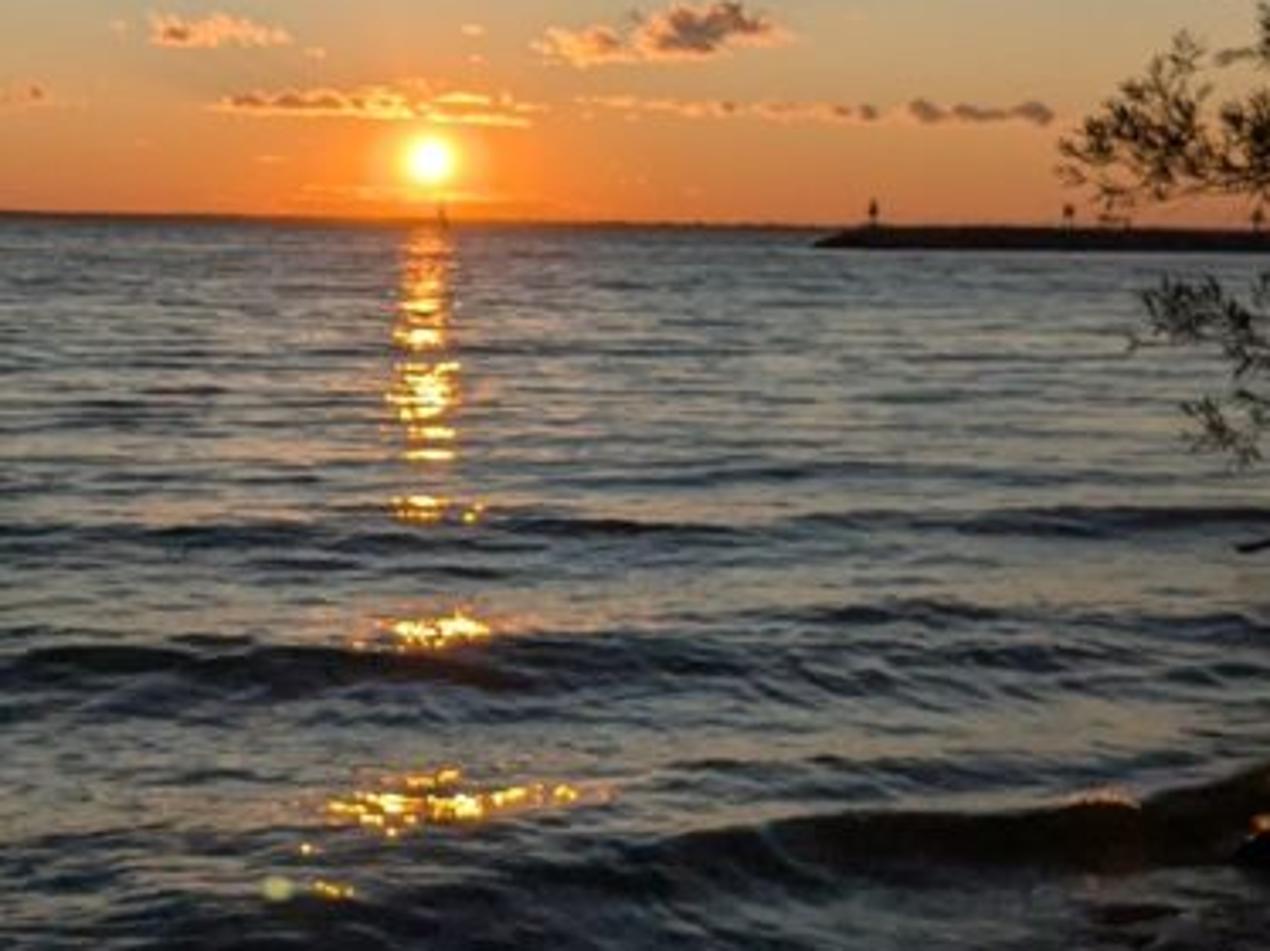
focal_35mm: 74
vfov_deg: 19.9
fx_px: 2713
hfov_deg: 26.1
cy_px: 482
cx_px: 380
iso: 67
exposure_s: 1/23256
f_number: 1.73
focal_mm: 4.38
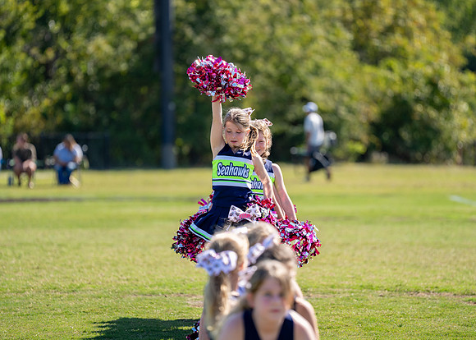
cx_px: 235
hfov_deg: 10.3
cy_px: 169
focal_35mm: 196
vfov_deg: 7.3
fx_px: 2648
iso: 200
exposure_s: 1/2000
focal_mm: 185
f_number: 2.8
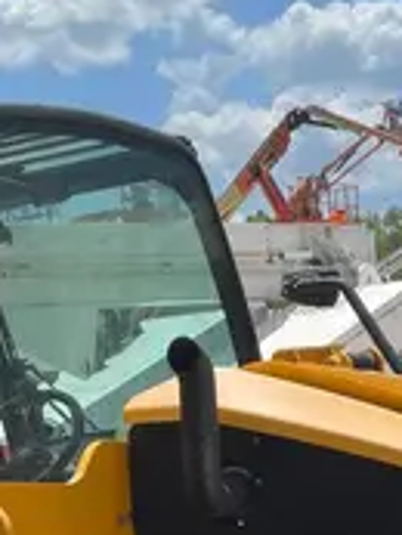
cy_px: 626
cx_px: -90
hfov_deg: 13.1
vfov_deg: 17.1
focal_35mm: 110
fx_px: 1701
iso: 50
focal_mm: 4.2
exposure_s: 1/5814
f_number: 1.6
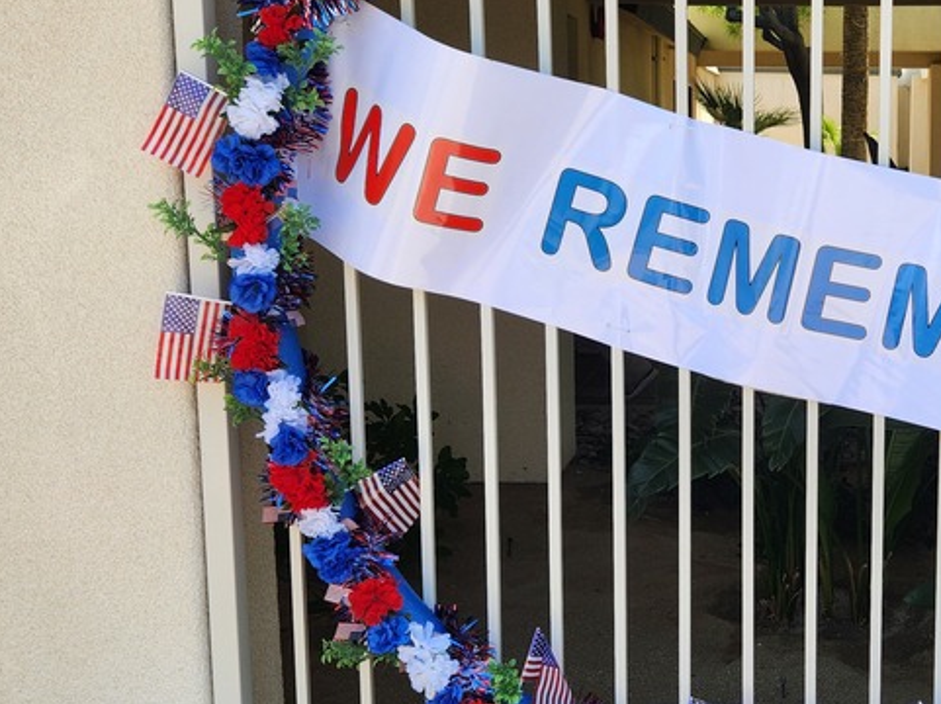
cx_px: 802
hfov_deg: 37.0
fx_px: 1331
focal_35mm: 49
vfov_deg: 29.6
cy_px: 332
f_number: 1.8
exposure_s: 1/508
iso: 20
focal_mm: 5.4
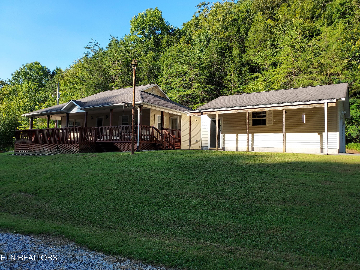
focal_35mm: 24
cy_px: 135
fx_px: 250
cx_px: 180
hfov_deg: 71.6
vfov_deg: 56.8
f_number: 1.8
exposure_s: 1/391
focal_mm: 4.6
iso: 40
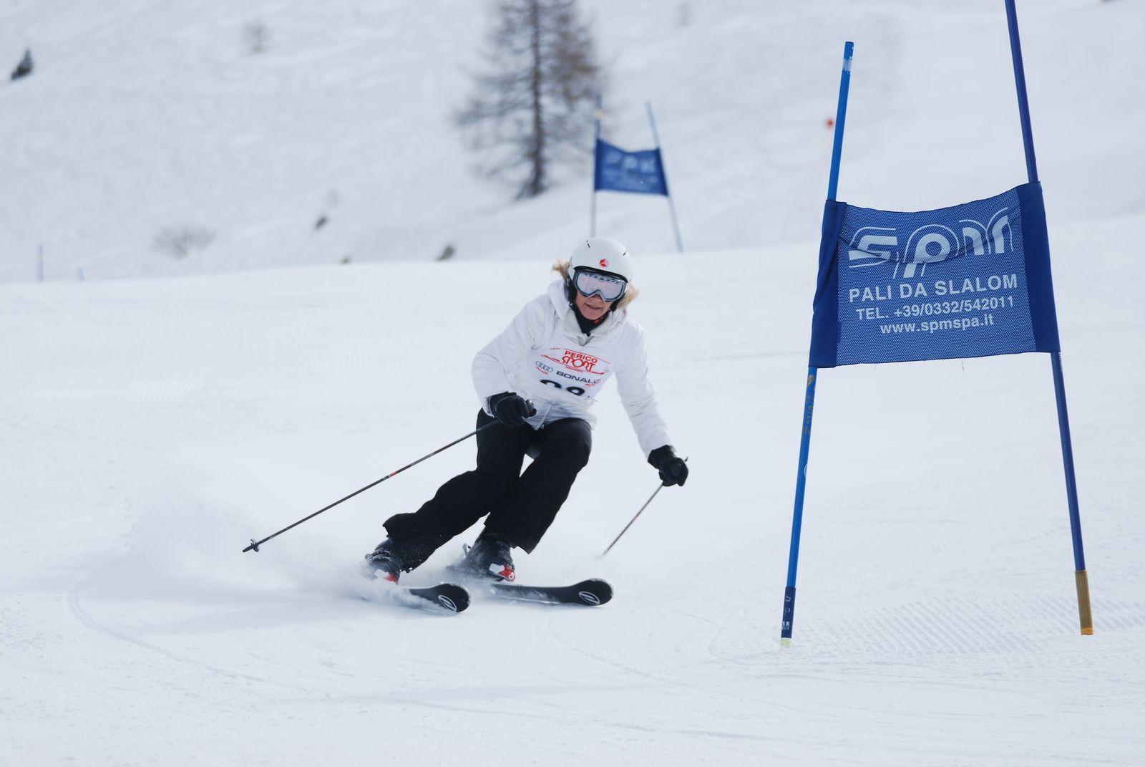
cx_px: 572
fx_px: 7165
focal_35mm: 225
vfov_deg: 6.1
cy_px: 384
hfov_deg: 9.1
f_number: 5
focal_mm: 150
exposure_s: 1/1000
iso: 100
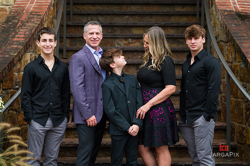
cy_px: 80
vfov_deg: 13.1
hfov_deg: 19.6
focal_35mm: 104
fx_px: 725
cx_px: 127
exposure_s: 1/200
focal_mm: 100
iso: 200
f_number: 4
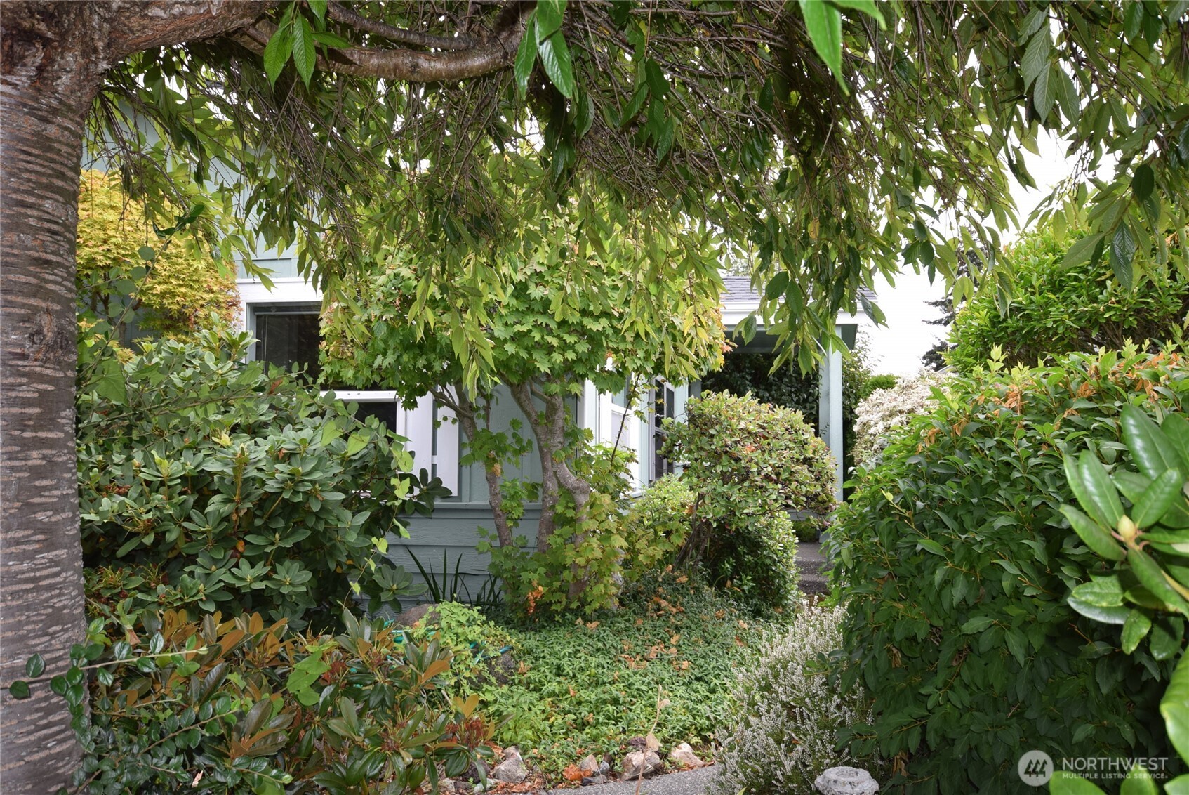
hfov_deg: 61.9
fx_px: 991
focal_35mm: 30
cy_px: 398
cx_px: 594
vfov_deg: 43.7
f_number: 5.6
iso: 220
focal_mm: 20
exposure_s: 1/125
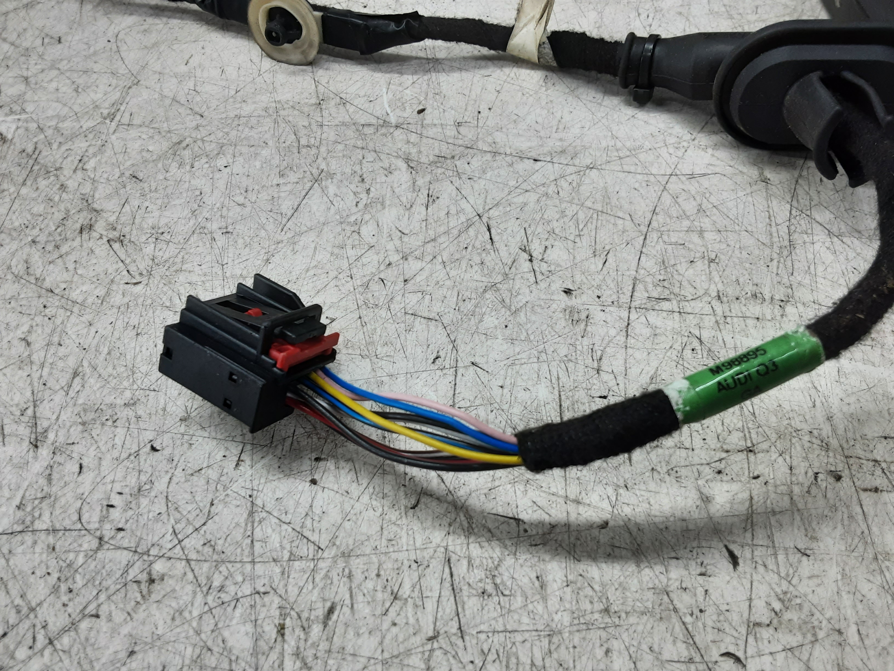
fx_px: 697
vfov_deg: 51.4
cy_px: 336
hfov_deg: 65.3
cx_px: 447
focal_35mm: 27
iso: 64
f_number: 1.9
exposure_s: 1/50
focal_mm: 2.91
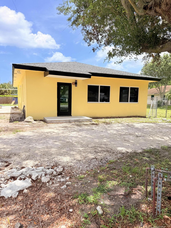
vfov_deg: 71.6
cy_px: 114
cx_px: 86
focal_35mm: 24
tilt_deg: -6.0
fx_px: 158
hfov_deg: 56.8
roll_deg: +0.5
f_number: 1.78
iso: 80
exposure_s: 1/3584
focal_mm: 6.76
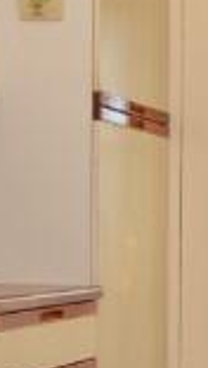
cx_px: 288
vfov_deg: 20.7
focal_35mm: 103
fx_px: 1008
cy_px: 205
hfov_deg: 11.4
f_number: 5.6
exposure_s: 1/125
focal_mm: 10
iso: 200
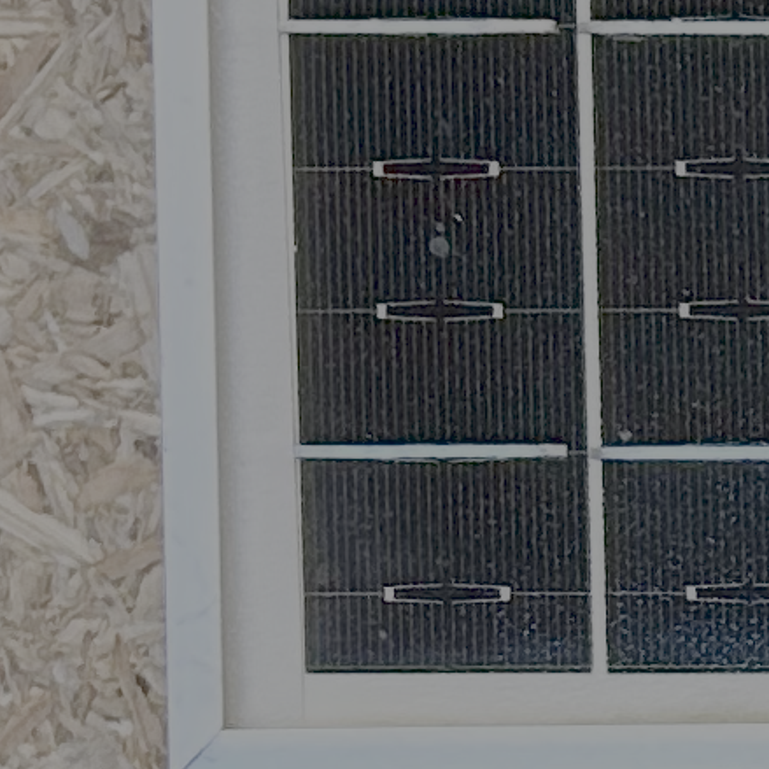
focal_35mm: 211
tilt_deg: -20.1
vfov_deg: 8.2
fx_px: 5303
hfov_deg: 7.4
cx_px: 2218
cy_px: 1039
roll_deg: +0.8
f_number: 1.5
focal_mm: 5.7
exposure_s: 1/50
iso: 100
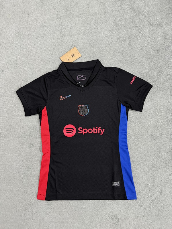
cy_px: 114
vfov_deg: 71.6
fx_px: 159
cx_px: 86
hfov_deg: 56.8
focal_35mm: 24
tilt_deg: -82.6
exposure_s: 1/60
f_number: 1.78
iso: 500
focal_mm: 6.76
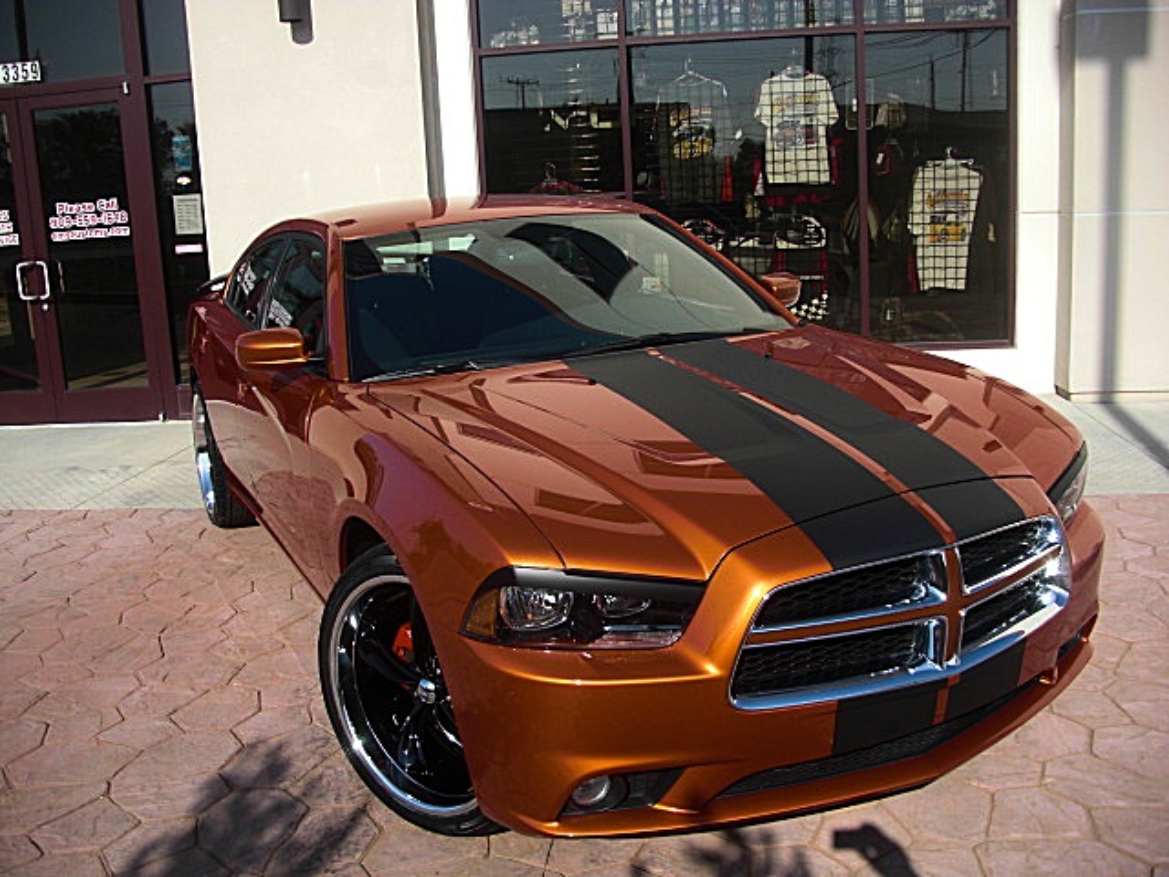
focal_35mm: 36
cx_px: 584
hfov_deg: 51.4
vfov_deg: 39.7
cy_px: 438
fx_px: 1216
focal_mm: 6.3
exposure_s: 1/800
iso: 50
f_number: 2.8
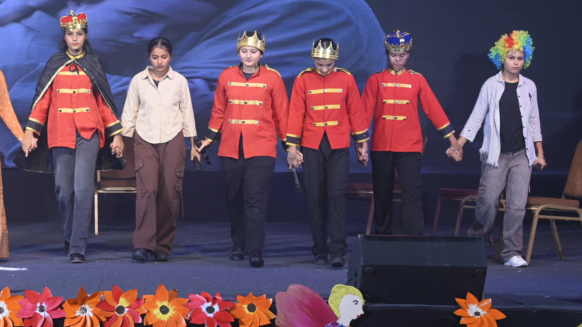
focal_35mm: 115
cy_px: 76
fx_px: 1775
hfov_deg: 18.4
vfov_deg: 10.5
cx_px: 86
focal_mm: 64
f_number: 9
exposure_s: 1/200
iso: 1000
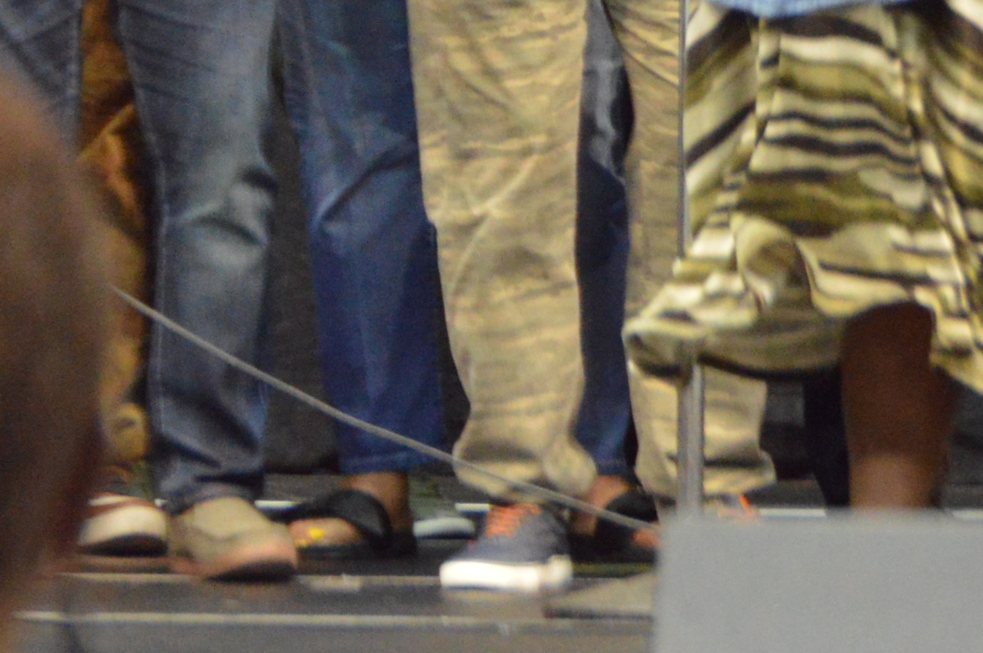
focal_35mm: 583
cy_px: -158
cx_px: 1011
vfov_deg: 2.4
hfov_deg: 3.5
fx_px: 15900
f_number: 4.8
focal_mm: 105
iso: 2200
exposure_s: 1/125
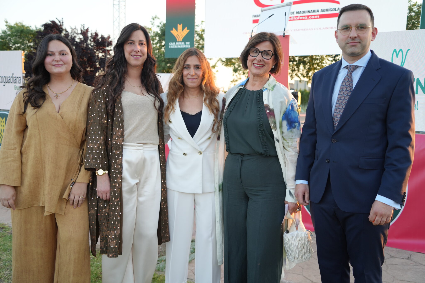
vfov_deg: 37.8
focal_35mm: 35
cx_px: 212
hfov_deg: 54.4
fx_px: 413
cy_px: 142
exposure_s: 1/160
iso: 400
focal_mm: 35
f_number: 4
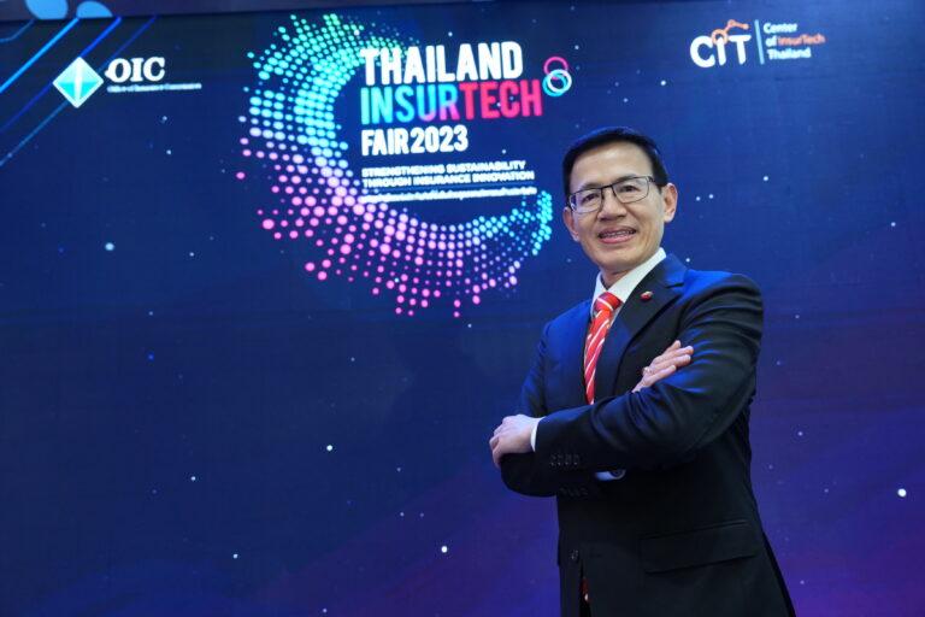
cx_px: 462
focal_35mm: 32
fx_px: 822
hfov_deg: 58.7
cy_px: 308
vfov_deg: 41.1
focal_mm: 32
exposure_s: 1/125
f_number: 4
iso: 1600
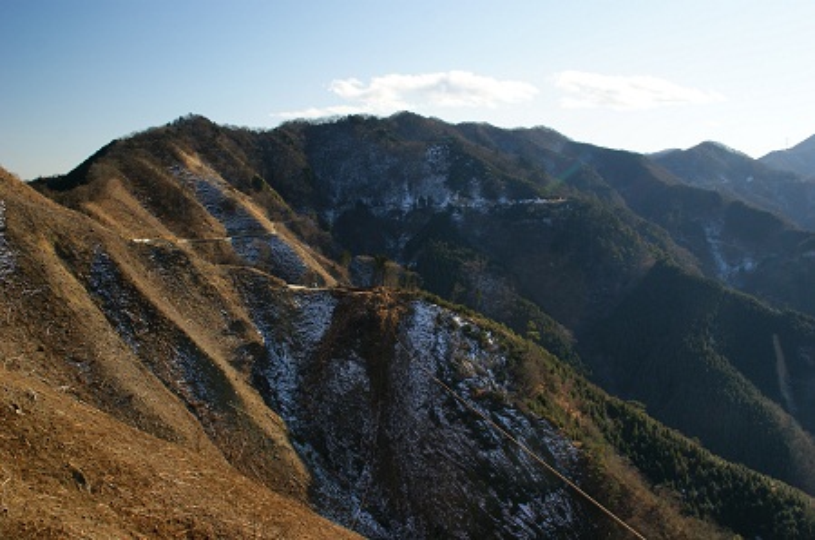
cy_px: 270
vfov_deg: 39.8
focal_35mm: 33
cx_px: 408
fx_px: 745
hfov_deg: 57.3
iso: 100
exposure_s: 1/50
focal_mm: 22
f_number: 8
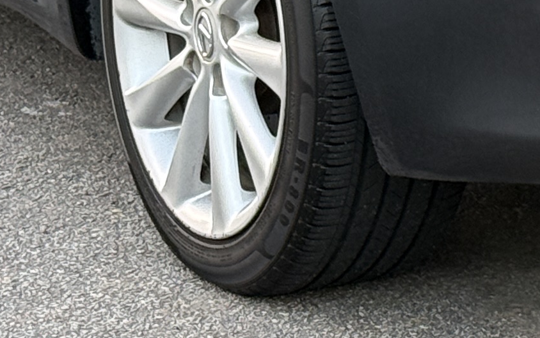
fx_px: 3577
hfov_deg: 8.5
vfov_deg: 5.3
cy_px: -257
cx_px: 638
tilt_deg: -8.0
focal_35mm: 243
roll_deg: +1.5
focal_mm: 6.76
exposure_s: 1/60
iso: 125
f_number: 1.78
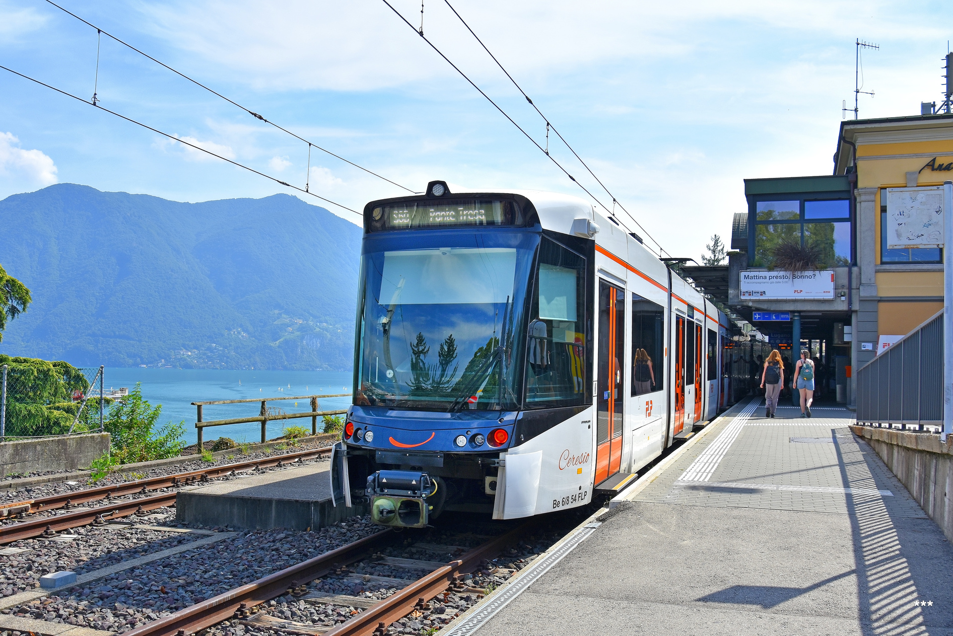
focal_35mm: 32
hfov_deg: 59.5
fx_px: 834
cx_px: 476
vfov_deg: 41.7
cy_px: 318
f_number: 8
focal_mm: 21
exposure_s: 1/500
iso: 160
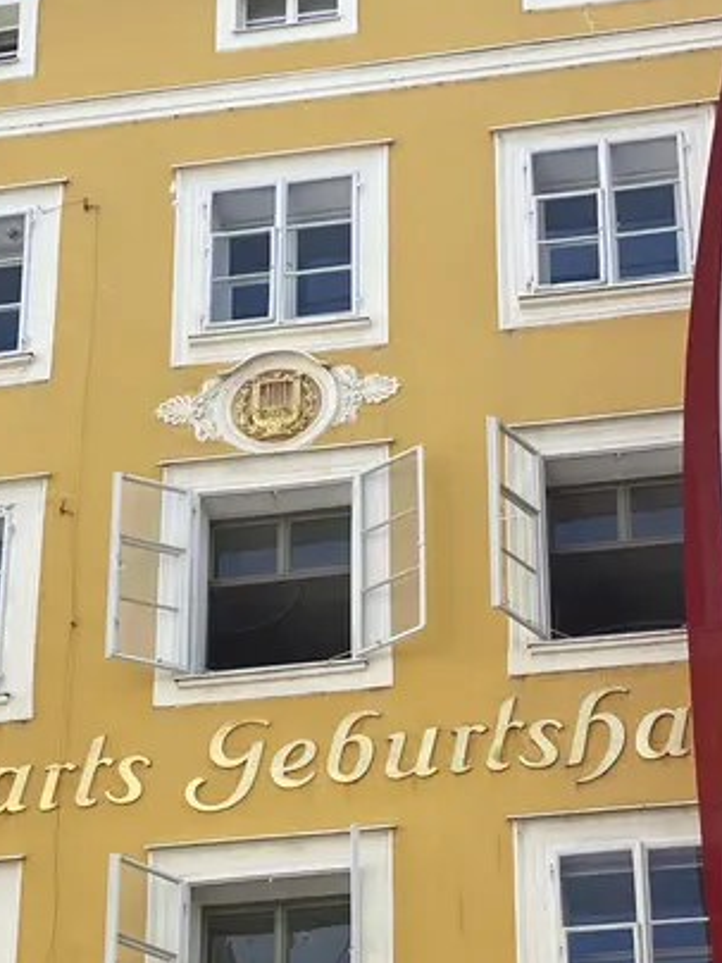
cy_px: 930
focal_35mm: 103
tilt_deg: +29.6
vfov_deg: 18.6
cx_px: 264
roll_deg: -1.3
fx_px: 2864
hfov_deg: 14.4
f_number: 2
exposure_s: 1/813
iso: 20
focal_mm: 6
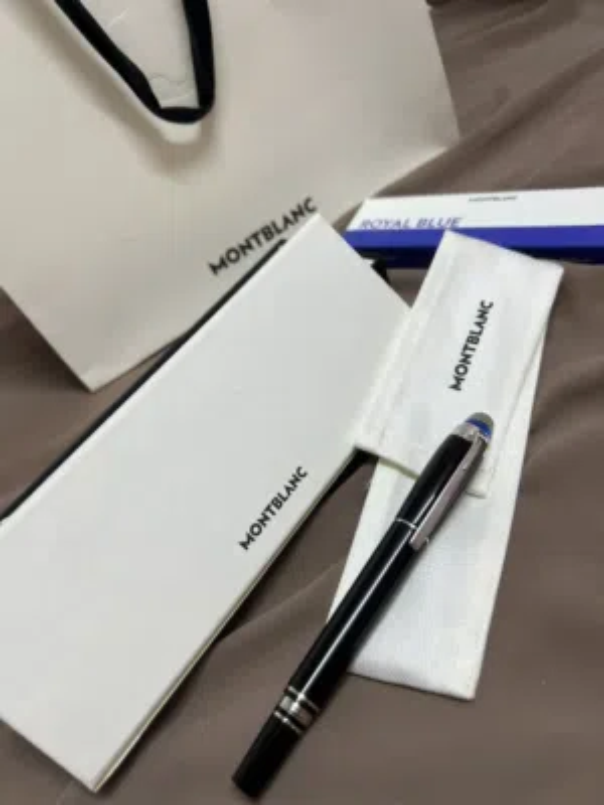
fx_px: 605
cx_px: 302
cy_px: 402
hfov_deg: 53.1
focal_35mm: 26
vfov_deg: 67.3
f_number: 1.5
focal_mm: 5.7
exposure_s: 1/104
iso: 125
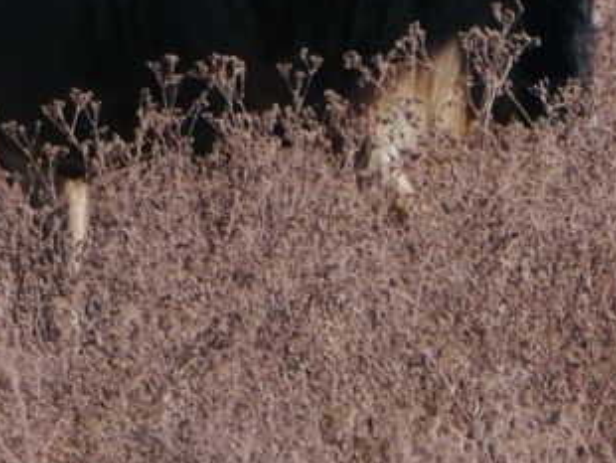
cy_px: -26
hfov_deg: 1.0
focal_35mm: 1972
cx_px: 533
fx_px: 35119
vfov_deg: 0.8
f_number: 8
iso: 80
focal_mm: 129
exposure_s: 1/200
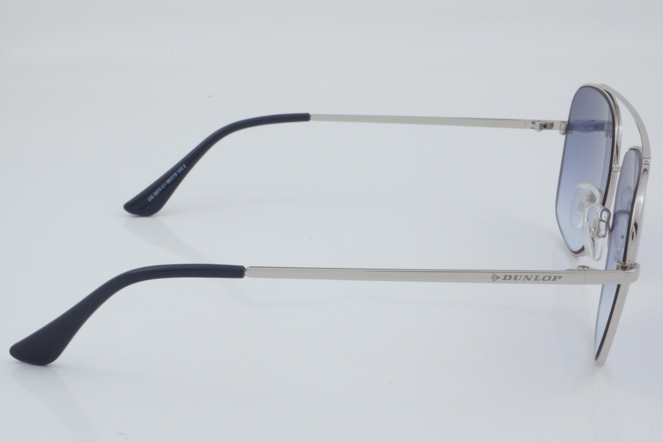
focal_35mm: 75
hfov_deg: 27.0
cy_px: 221
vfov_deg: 18.2
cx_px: 332
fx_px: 1381
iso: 100
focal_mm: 50
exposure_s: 1/3
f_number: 32
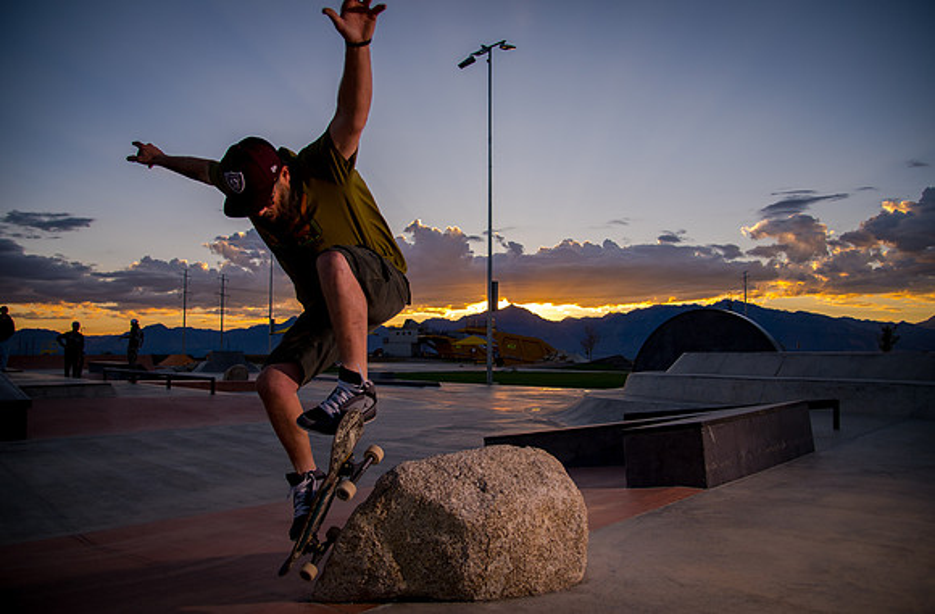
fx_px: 660
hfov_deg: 70.6
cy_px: 311
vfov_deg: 49.9
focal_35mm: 26
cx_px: 467
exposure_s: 1/800
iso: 250
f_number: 4
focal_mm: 24
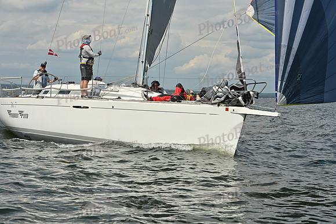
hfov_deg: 28.8
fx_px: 653
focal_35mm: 70
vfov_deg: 19.5
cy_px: 112
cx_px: 168
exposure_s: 1/1600
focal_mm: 70
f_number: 11
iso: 320
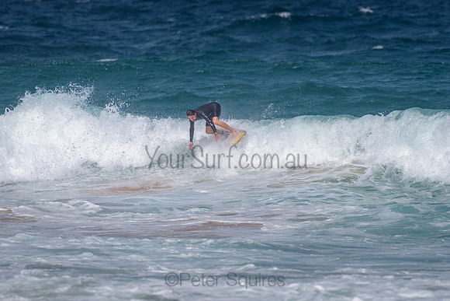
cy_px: 126
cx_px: 249
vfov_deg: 2.2
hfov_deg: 3.4
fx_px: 7668
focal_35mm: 613
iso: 72
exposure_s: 1/2000
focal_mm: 500
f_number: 5.6
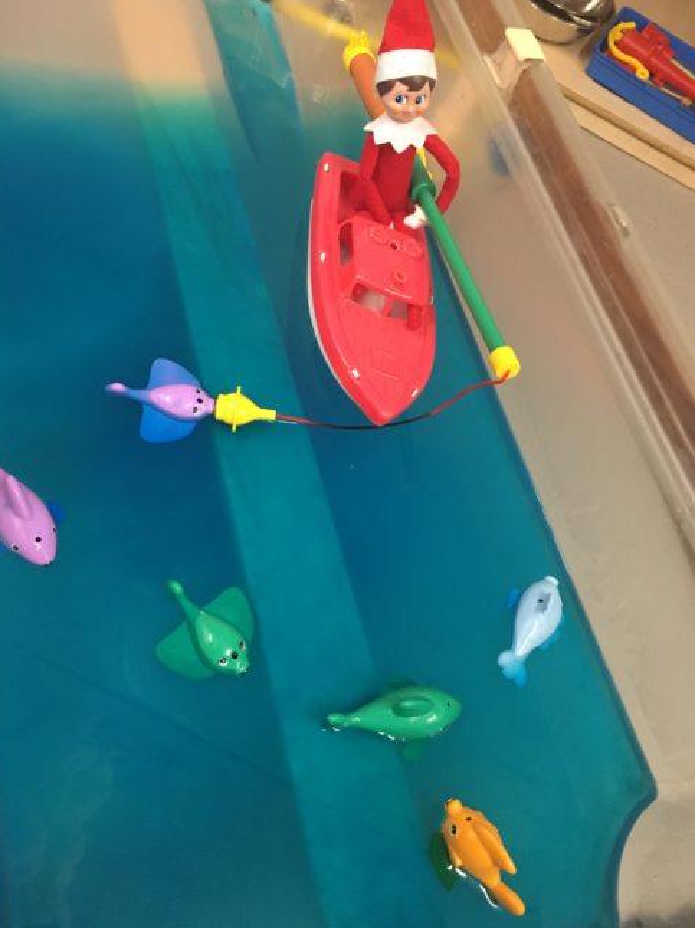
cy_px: 455
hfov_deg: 46.8
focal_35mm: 30
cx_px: 351
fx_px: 804
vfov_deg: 60.0
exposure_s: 1/25
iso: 200
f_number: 2.2
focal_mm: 4.15
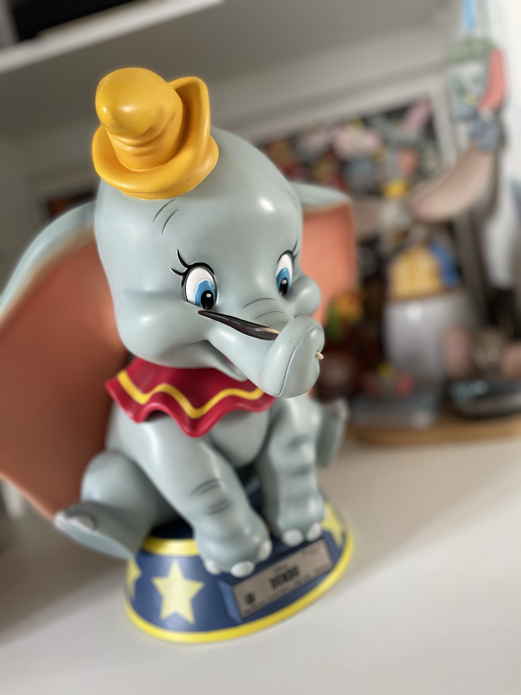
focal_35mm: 26
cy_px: 348
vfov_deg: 67.3
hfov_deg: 53.1
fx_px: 522
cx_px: 260
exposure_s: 1/60
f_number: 1.6
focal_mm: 4.2
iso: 250
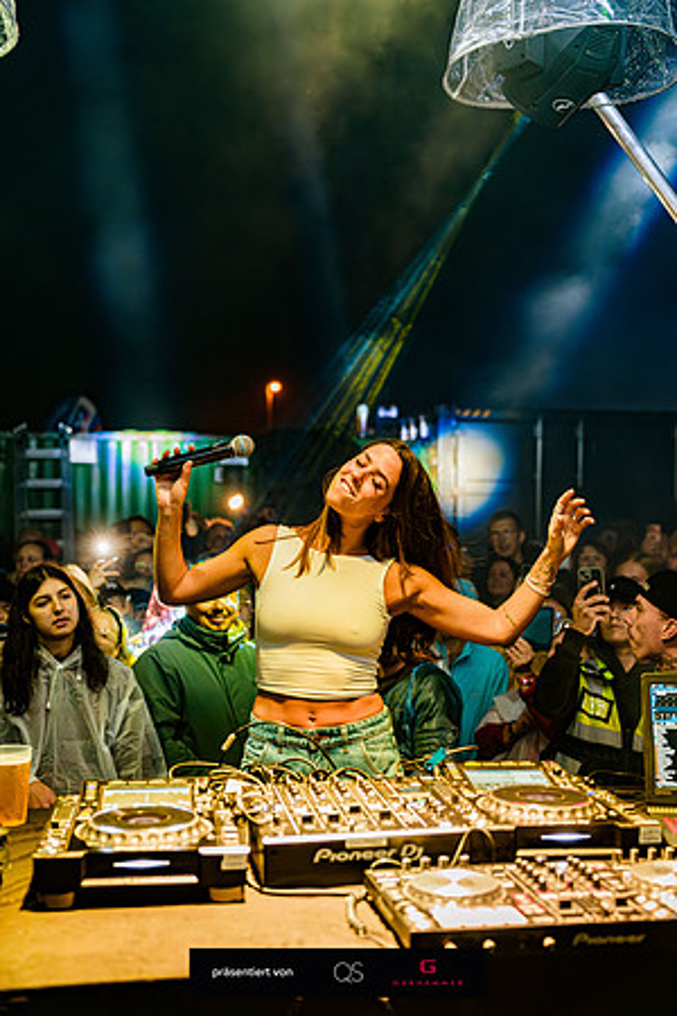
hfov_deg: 28.6
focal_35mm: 47
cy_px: 508
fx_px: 1326
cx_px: 338
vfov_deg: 41.9
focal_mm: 47
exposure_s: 1/160
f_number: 2.5
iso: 5000
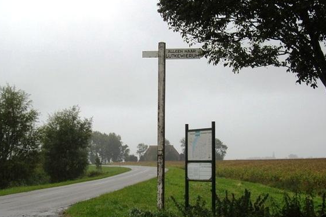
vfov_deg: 29.9
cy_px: 114
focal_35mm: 45
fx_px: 408
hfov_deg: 43.6
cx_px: 169
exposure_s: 1/125
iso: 100
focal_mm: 7.9
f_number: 2.8
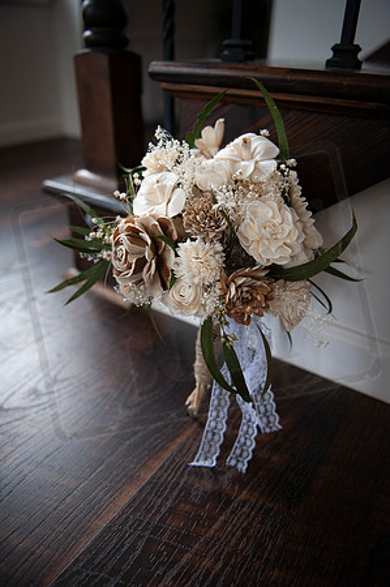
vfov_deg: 67.4
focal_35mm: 27
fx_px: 440
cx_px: 195
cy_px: 294
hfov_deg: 47.8
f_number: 2.8
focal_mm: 27
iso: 400
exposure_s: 1/320
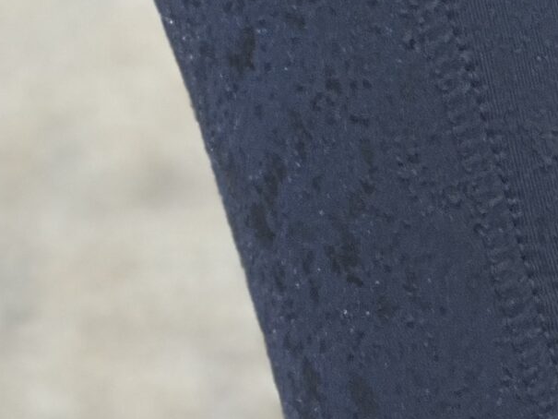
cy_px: 831
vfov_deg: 4.2
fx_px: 5579
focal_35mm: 346
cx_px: 524
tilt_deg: -23.6
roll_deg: -0.9
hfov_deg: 5.7
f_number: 2.8
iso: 80
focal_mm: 9
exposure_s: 1/121
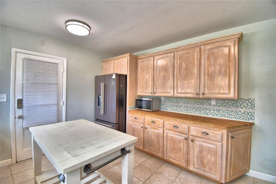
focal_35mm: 15
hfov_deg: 100.4
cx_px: 138
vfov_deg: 77.3
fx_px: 115
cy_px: 92
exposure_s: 1/80
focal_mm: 10
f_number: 4.5
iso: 400
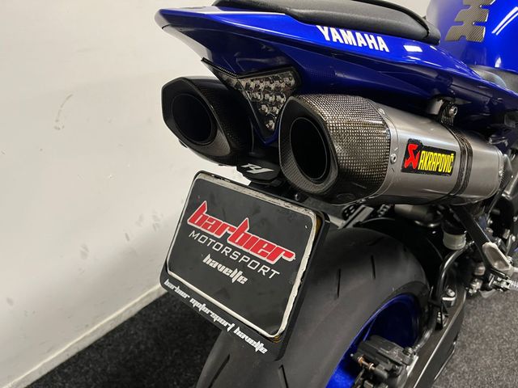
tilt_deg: -35.1
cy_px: 194
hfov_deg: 67.3
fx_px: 389
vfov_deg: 53.1
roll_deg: +1.3
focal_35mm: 26
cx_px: 259
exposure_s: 1/50
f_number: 1.6
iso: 160
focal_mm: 5.1
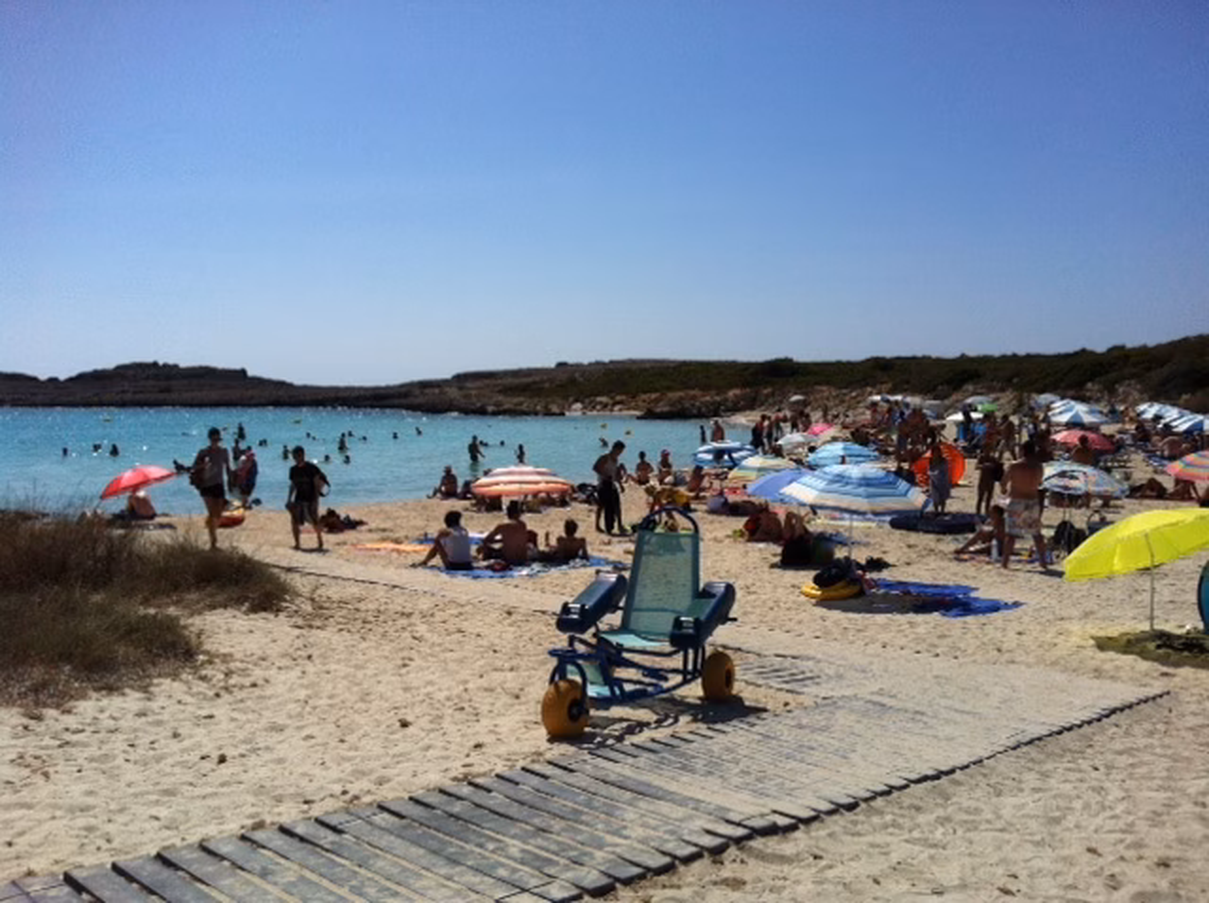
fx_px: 1221
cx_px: 604
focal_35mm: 35
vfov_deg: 40.6
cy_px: 452
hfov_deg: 52.7
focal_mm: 3.85
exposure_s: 1/5027
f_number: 2.8
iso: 80
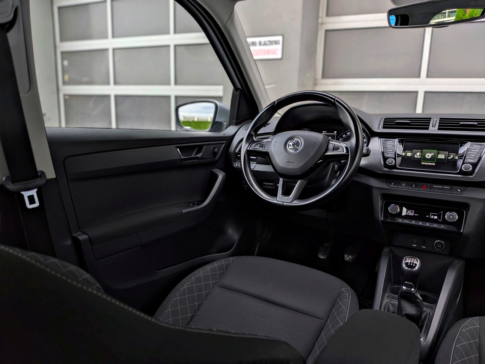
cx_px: 242
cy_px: 182
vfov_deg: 56.8
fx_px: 336
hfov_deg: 71.6
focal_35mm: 24
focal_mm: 4.53
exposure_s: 1/250
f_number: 1.7
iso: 30
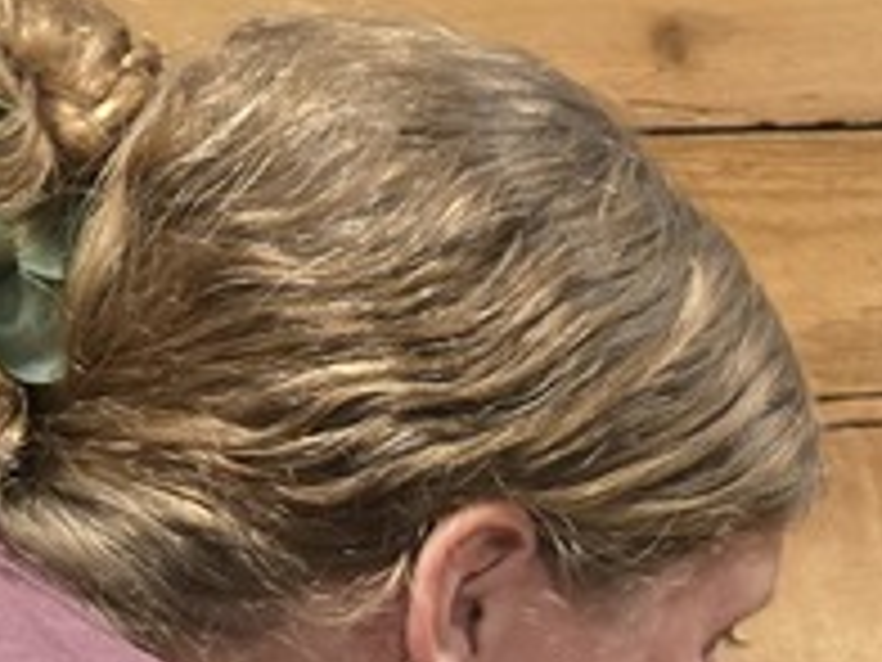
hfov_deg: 15.8
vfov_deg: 11.5
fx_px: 3058
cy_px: 1184
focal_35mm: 120
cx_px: 1053
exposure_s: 1/60
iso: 800
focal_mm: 5.4
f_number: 1.8
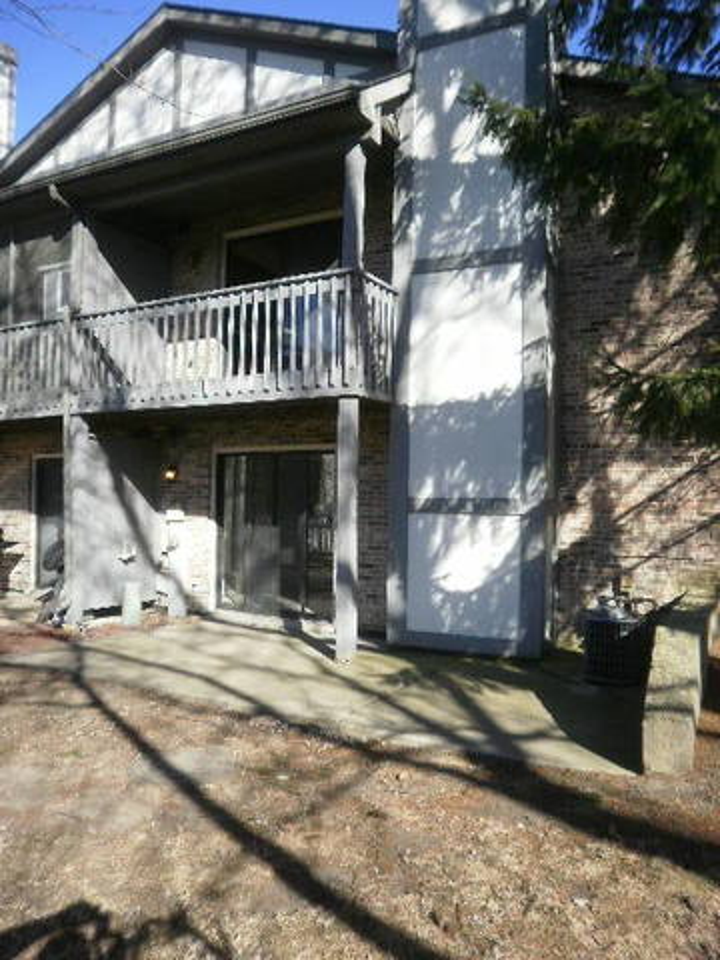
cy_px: 480
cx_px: 360
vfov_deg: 67.3
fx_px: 721
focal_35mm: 26
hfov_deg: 53.1
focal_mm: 4.65
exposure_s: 1/800
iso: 100
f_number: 2.6
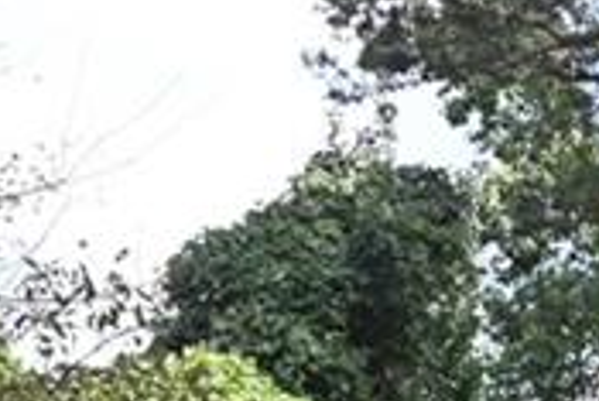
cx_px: 702
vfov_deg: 6.7
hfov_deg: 10.0
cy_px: 713
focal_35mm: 202
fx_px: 3363
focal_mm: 23
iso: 180
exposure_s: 1/250
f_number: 5.6
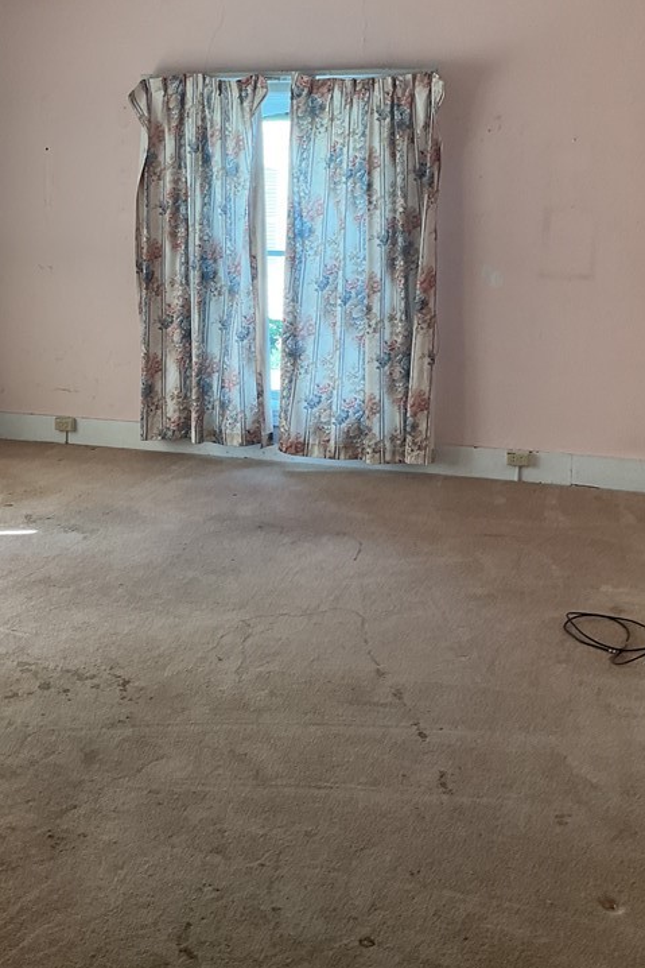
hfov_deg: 31.0
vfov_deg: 44.9
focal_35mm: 43
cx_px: 226
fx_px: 1155
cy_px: 340
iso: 64
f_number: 1.8
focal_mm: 3
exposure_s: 1/120
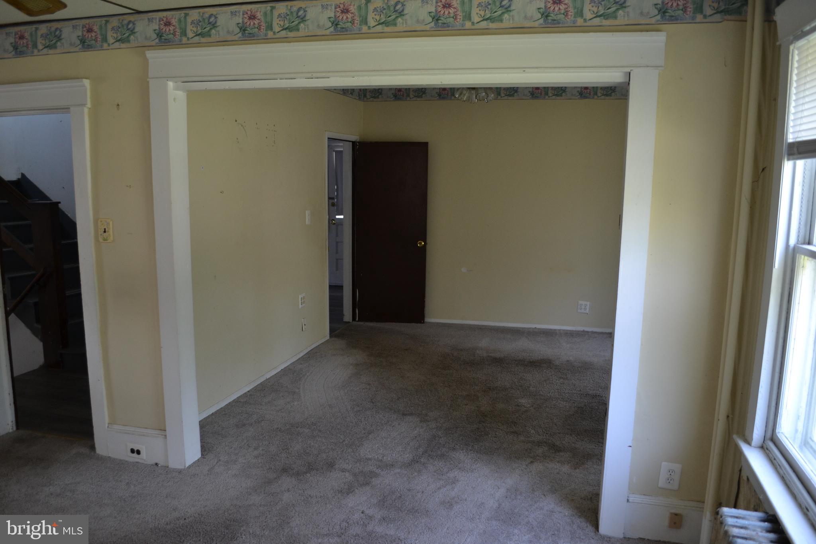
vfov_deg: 47.9
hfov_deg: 67.4
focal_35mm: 27
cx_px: 408
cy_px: 272
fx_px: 612
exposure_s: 1/60
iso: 400
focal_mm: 18
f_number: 3.5
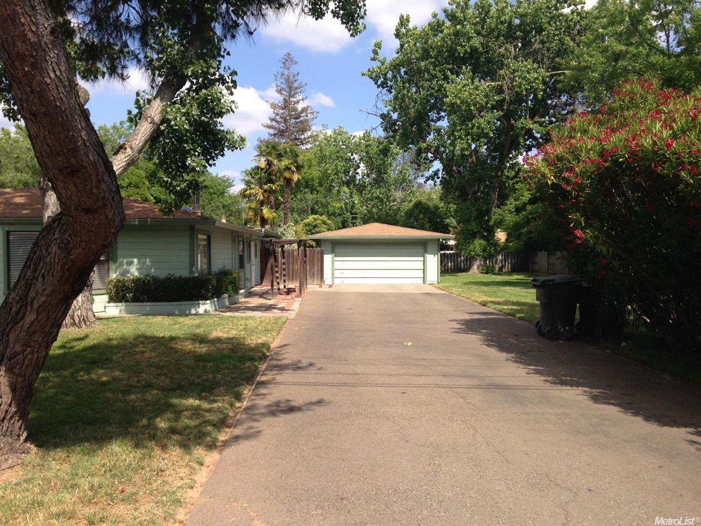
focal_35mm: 33
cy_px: 263
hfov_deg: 55.4
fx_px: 668
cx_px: 350
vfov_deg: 42.9
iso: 50
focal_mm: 4.12
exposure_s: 1/1130
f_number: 2.4
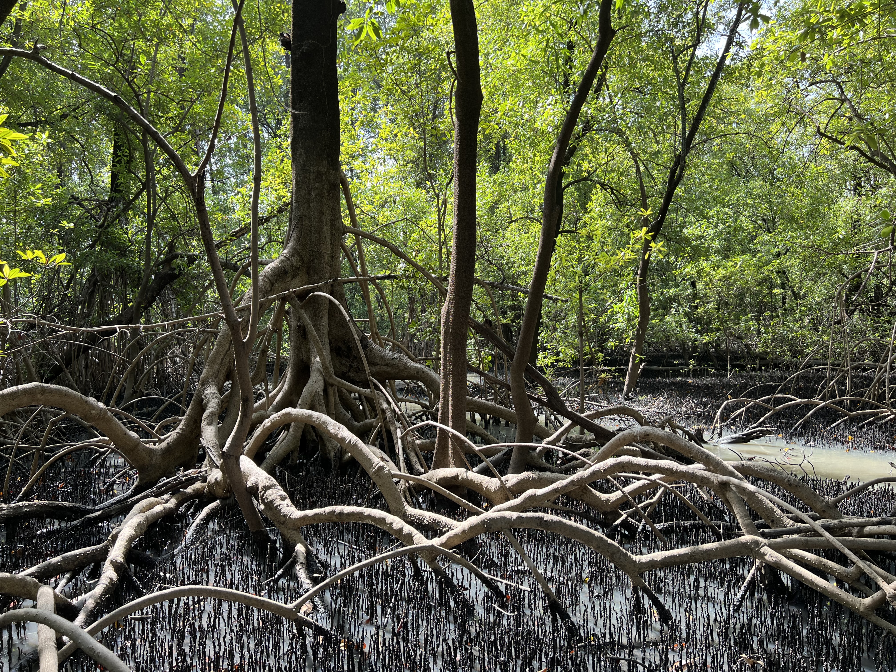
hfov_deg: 67.3
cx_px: 448
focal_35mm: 26
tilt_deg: -0.3
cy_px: 336
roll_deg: +0.5
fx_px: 673
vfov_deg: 53.1
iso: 50
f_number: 1.5
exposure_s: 1/345
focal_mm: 5.7
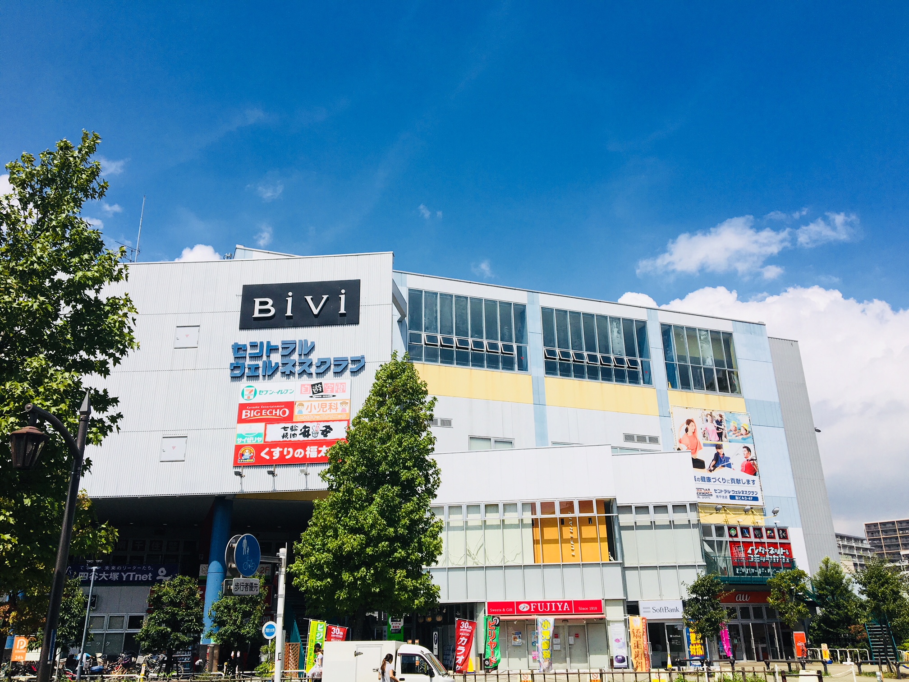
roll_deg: +1.3
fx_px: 762
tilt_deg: +20.3
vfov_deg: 48.2
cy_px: 341
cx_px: 454
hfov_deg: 61.7
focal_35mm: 29
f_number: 2.2
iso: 25
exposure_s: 1/3205
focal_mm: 4.15
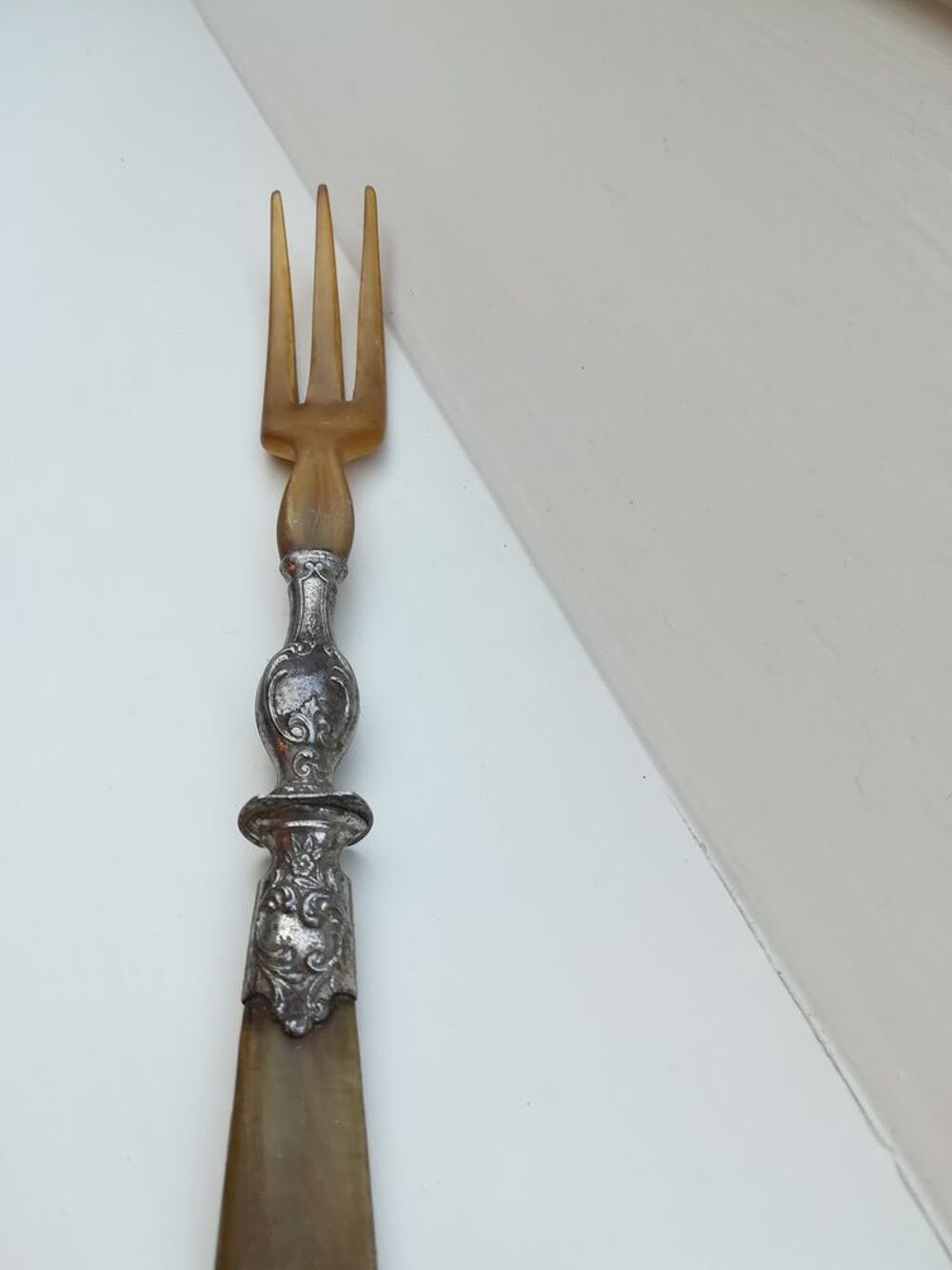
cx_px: 476
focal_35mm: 26
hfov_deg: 53.1
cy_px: 635
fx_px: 953
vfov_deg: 67.3
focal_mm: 3.83
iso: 80
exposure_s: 1/33.3
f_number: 2.2
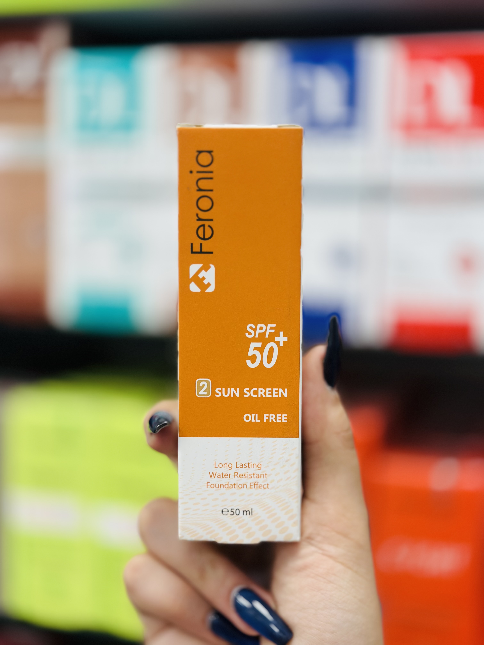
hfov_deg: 30.3
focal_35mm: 48
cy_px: 322
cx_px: 242
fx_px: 895
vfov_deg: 39.7
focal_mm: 6.86
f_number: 1.78
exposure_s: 1/100
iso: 80
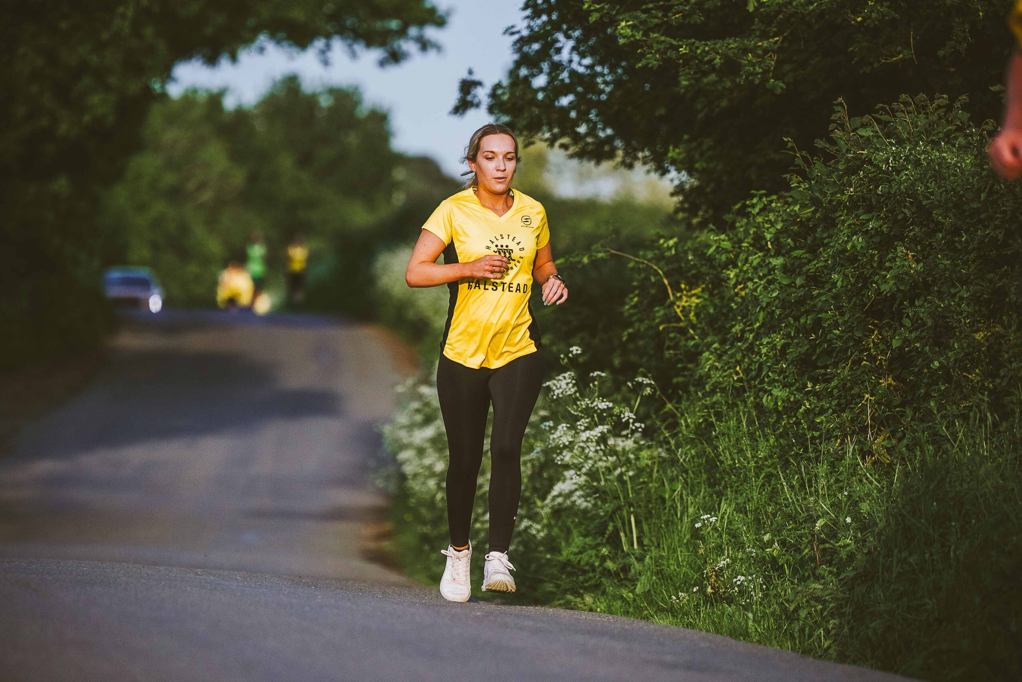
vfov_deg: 5.2
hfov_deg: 7.9
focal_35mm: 262
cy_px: 341
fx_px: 7438
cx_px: 511
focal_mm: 175
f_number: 2.8
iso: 500
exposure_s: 1/6400
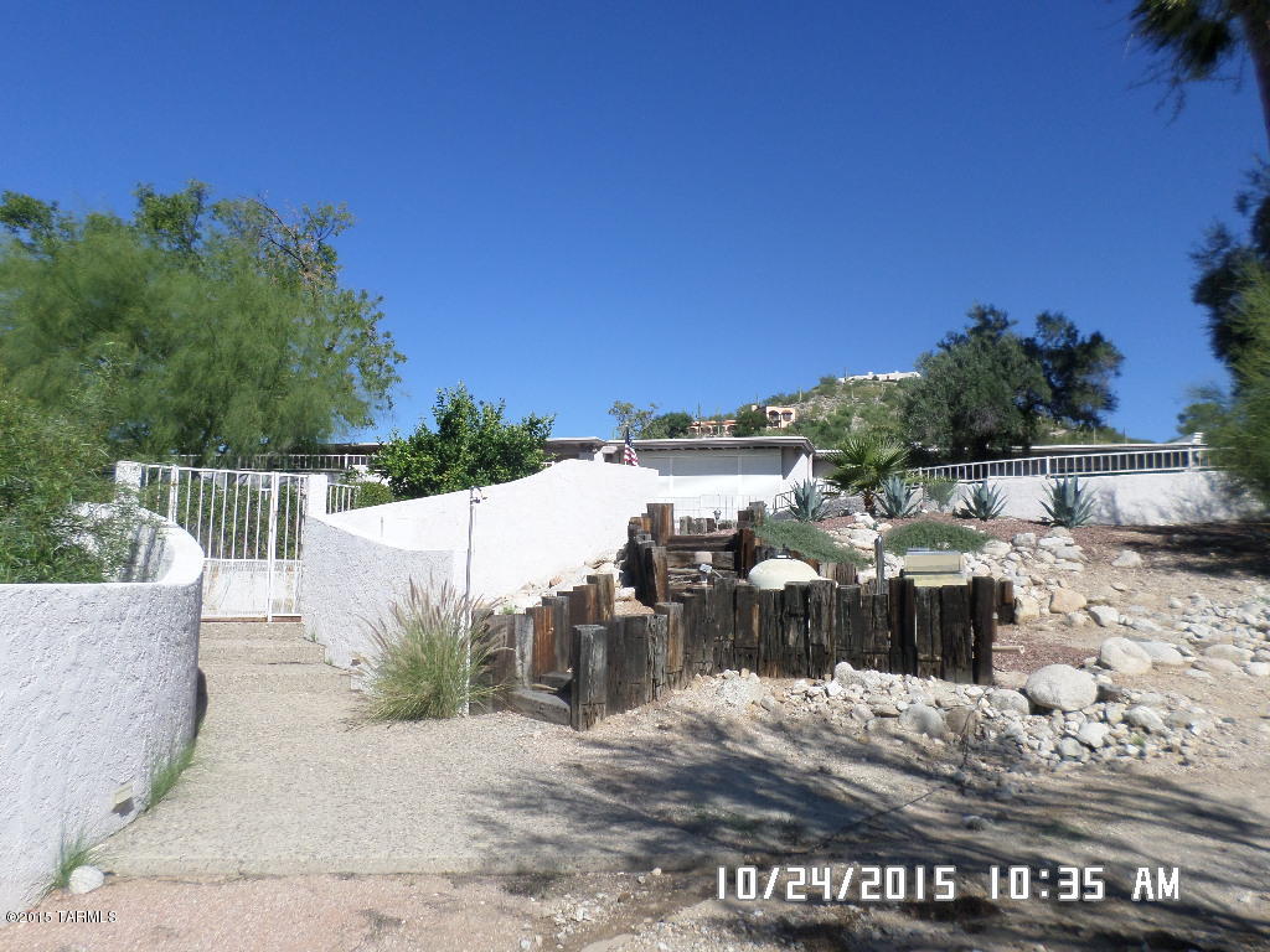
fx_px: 917
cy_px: 476
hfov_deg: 69.4
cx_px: 635
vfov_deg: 54.9
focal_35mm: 25
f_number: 2.5
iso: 80
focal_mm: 4.5
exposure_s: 1/2000
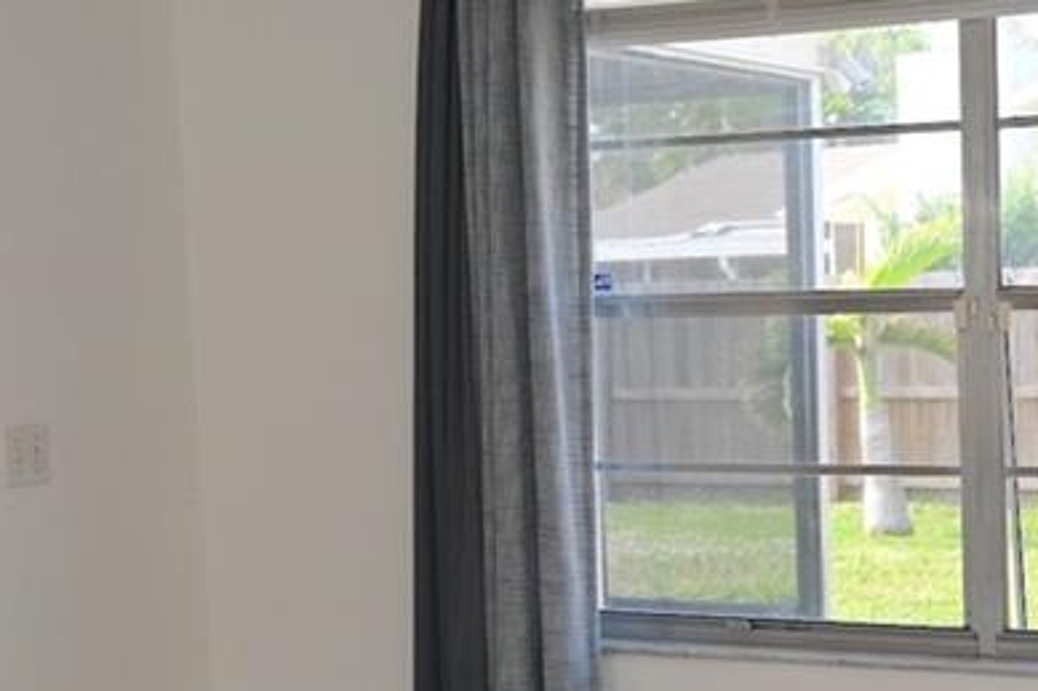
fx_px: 2192
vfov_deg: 17.9
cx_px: 846
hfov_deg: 26.1
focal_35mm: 76
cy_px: 480
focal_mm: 18.5
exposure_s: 1/125
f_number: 5.6
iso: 200
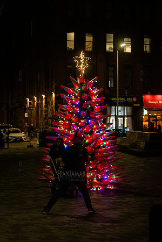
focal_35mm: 80
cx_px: 81
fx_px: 540
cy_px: 121
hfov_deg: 17.1
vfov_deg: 25.4
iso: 8000
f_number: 3.2
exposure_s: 1/400
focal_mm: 80
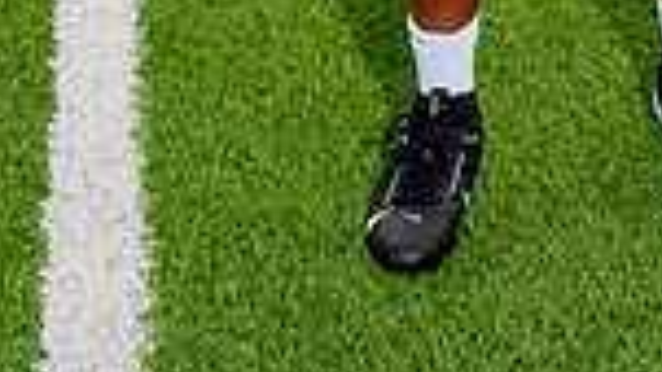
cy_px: -578
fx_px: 2405
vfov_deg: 8.1
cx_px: 465
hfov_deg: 15.6
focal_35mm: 137
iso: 100
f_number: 8
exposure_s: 1/250
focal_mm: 44
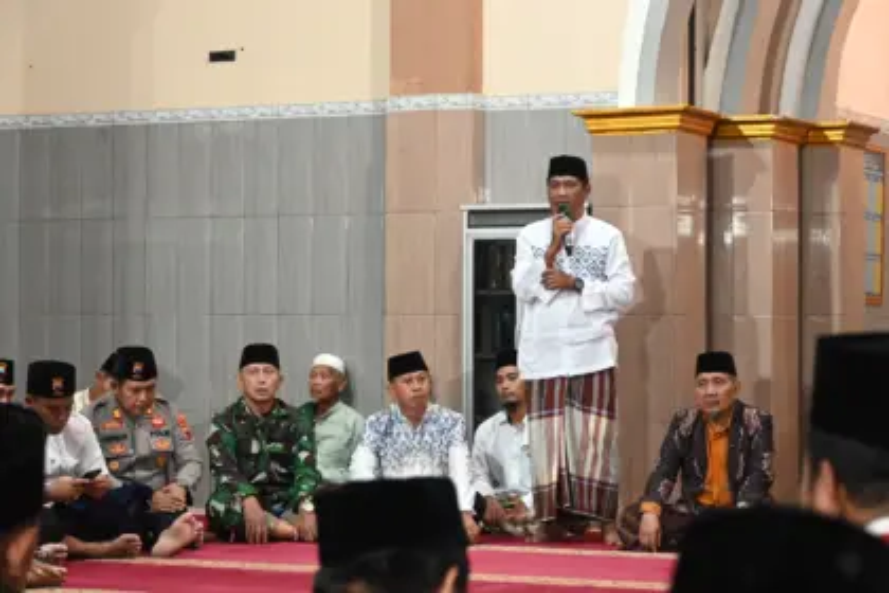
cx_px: 444
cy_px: 296
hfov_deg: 20.6
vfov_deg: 13.8
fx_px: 2445
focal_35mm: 99
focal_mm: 66
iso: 5000
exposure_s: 1/30
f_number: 5
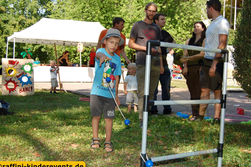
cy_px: 83
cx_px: 127
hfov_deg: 42.0
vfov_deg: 28.6
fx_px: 327
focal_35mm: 47
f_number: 5.6
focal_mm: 30
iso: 200
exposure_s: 1/320
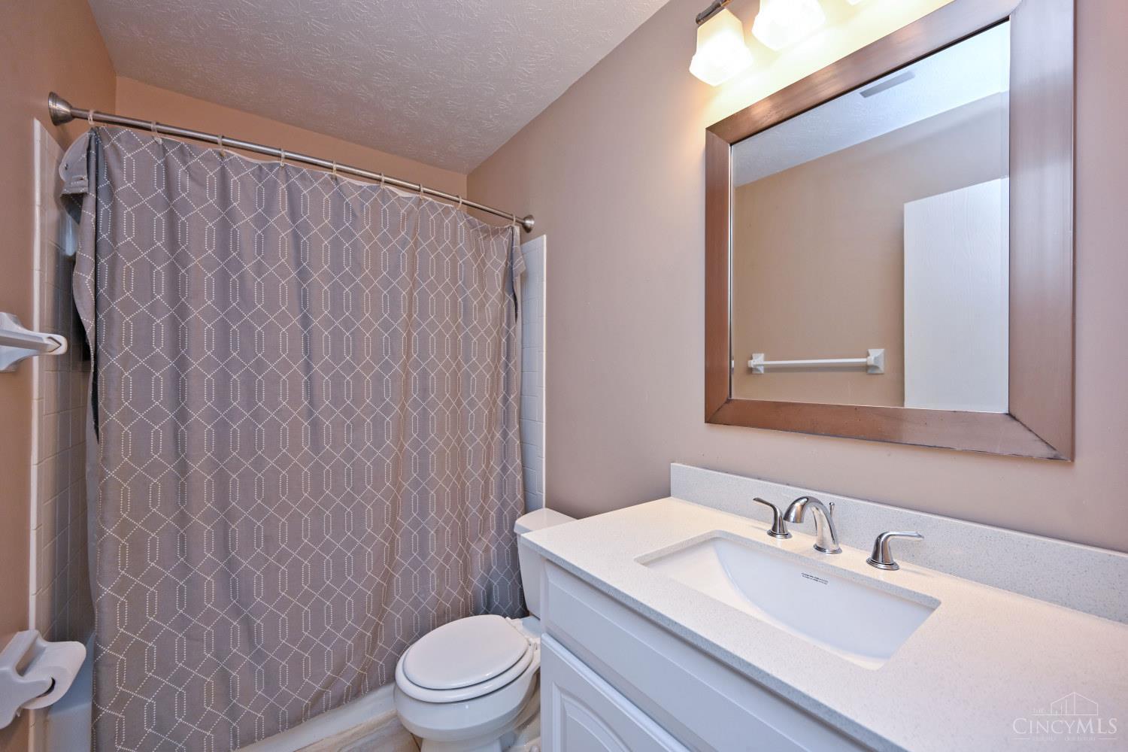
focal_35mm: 14
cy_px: 376
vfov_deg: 81.2
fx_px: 439
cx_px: 564
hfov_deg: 104.3
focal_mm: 14
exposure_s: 1/80
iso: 200
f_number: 4.5
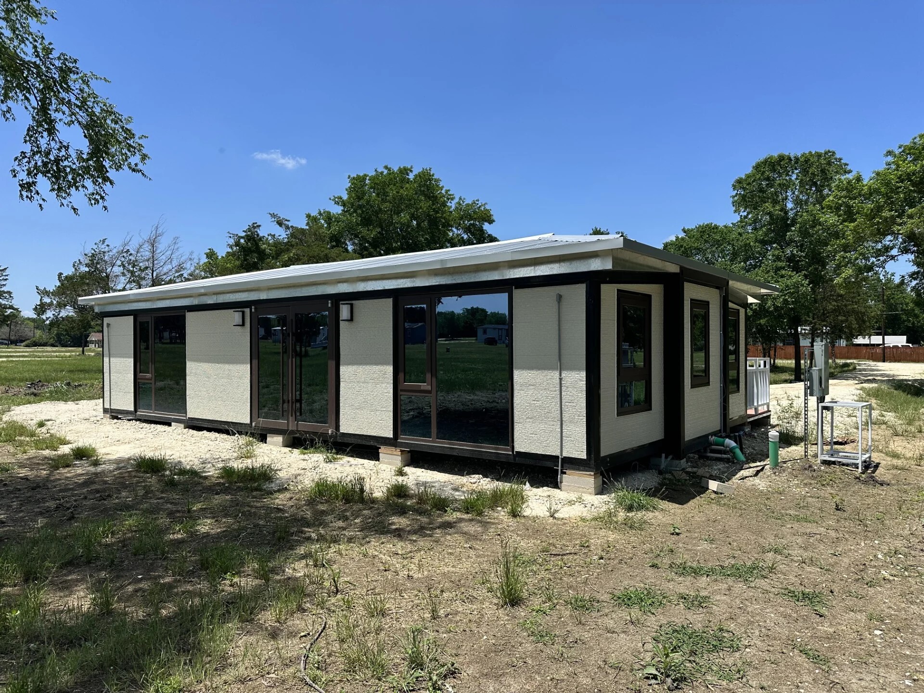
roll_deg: +0.1
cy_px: 346
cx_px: 462
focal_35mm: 24
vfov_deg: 56.8
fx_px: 641
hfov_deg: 71.6
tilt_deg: +0.5
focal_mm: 6.86
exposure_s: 1/4545
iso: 80
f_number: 1.78
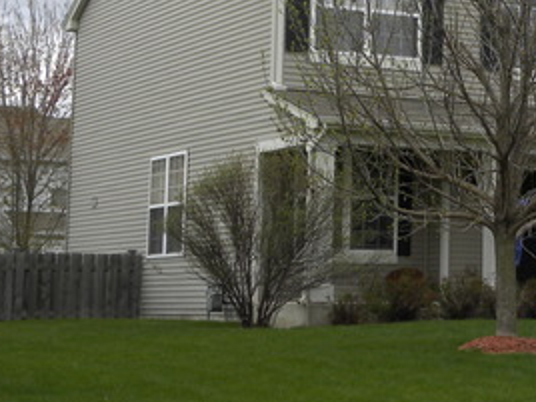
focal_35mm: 110
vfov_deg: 13.4
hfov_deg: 17.2
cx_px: 610
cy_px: 112
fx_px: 1703
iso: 64
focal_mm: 8.2
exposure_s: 1/309
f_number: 4.5
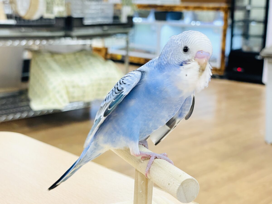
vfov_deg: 28.0
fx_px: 409
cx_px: 136
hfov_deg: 36.8
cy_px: 102
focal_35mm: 52
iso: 100
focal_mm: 6
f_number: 2
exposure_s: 1/99
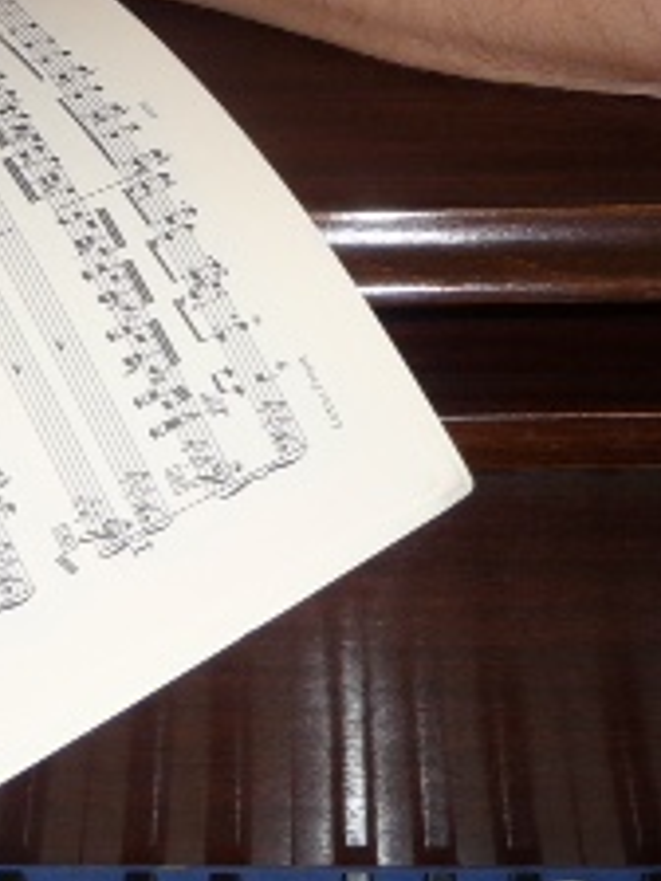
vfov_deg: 24.0
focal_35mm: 80
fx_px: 2037
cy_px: 173
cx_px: 157
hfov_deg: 18.3
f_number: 3.3
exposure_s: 1/8
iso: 100
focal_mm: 4.7
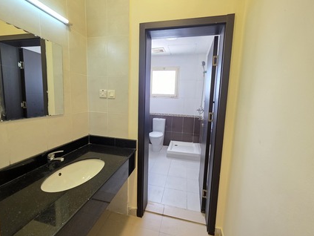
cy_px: 115
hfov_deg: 102.1
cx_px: 155
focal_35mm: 14
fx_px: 127
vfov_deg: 85.7
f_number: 1.9
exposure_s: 1/200
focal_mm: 2.2
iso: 500
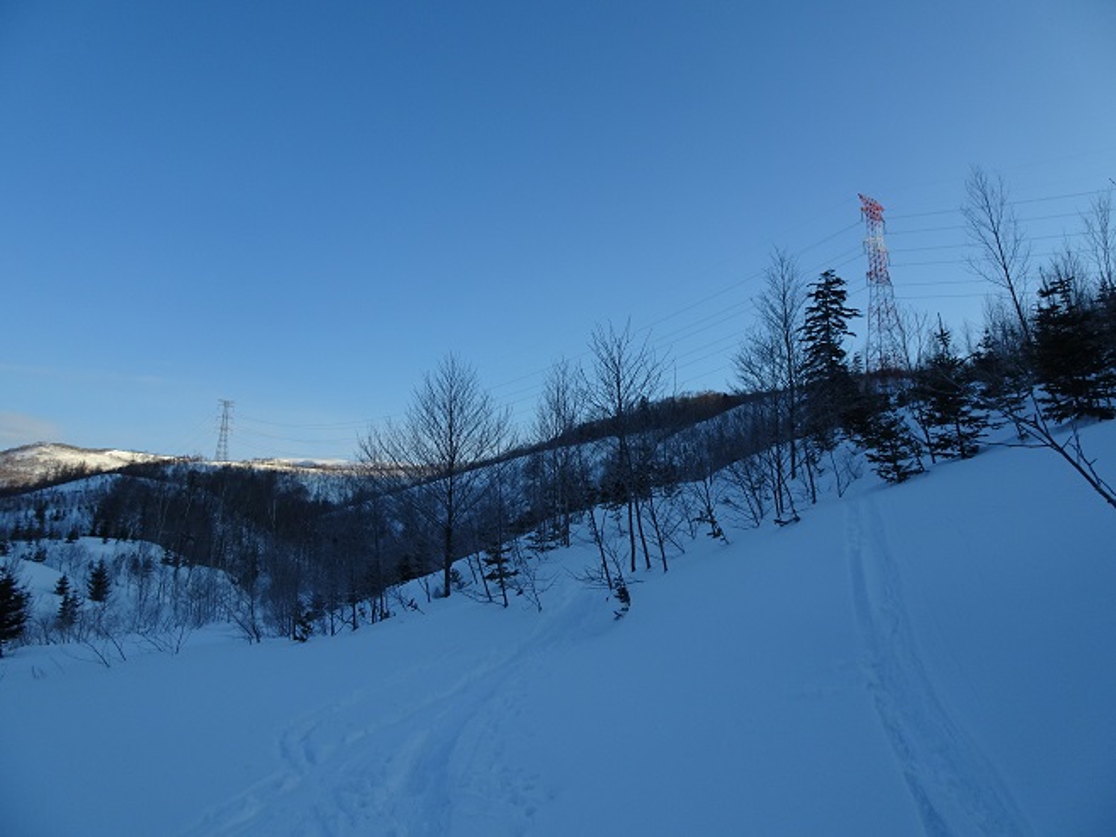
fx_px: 774
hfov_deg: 71.6
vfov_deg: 56.8
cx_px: 558
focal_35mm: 24
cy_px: 418
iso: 80
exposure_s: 1/400
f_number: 3.5
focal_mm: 4.1
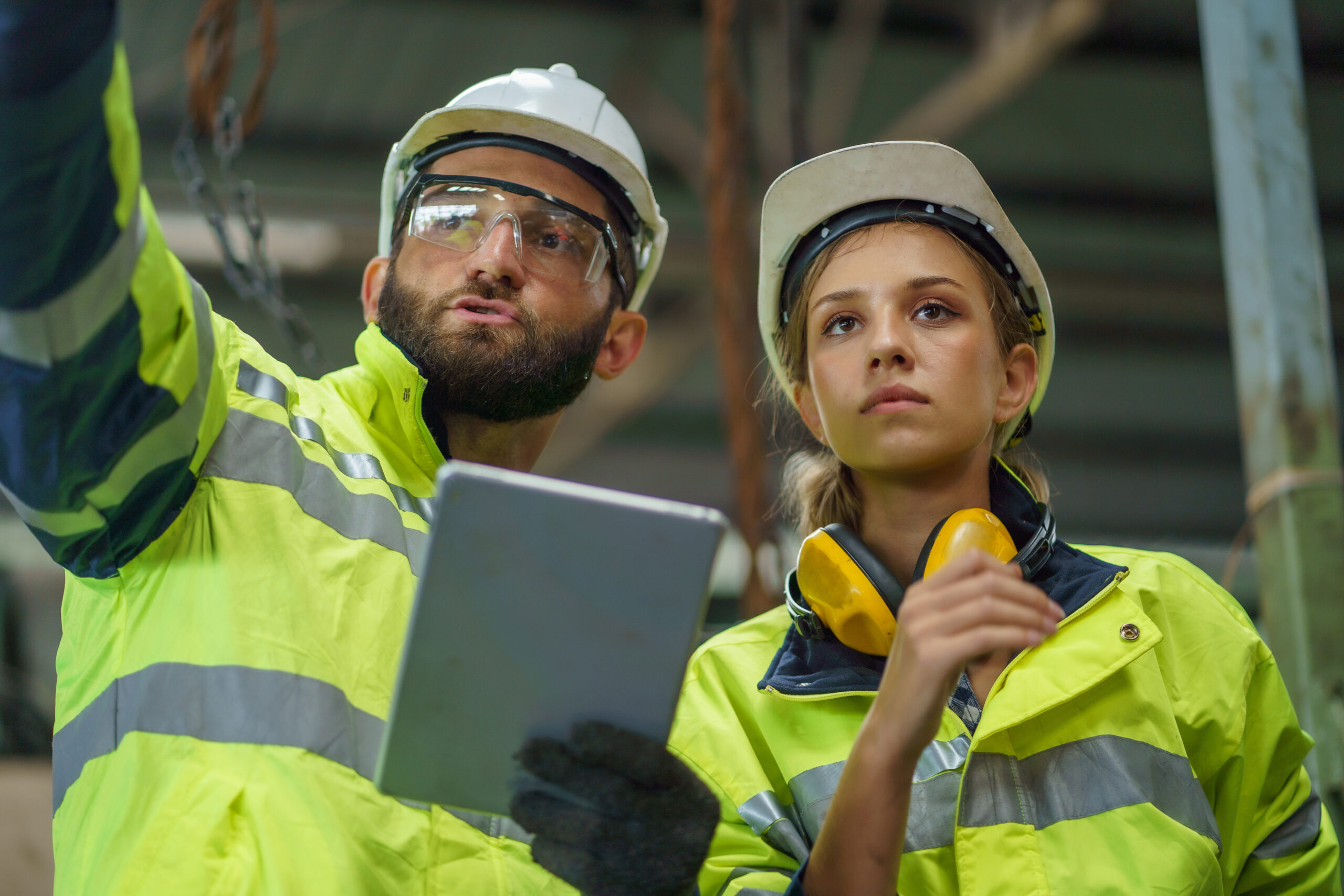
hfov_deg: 23.9
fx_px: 3173
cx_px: 672
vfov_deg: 16.1
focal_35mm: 85
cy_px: 448
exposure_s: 1/125
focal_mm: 85
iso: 100
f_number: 1.8
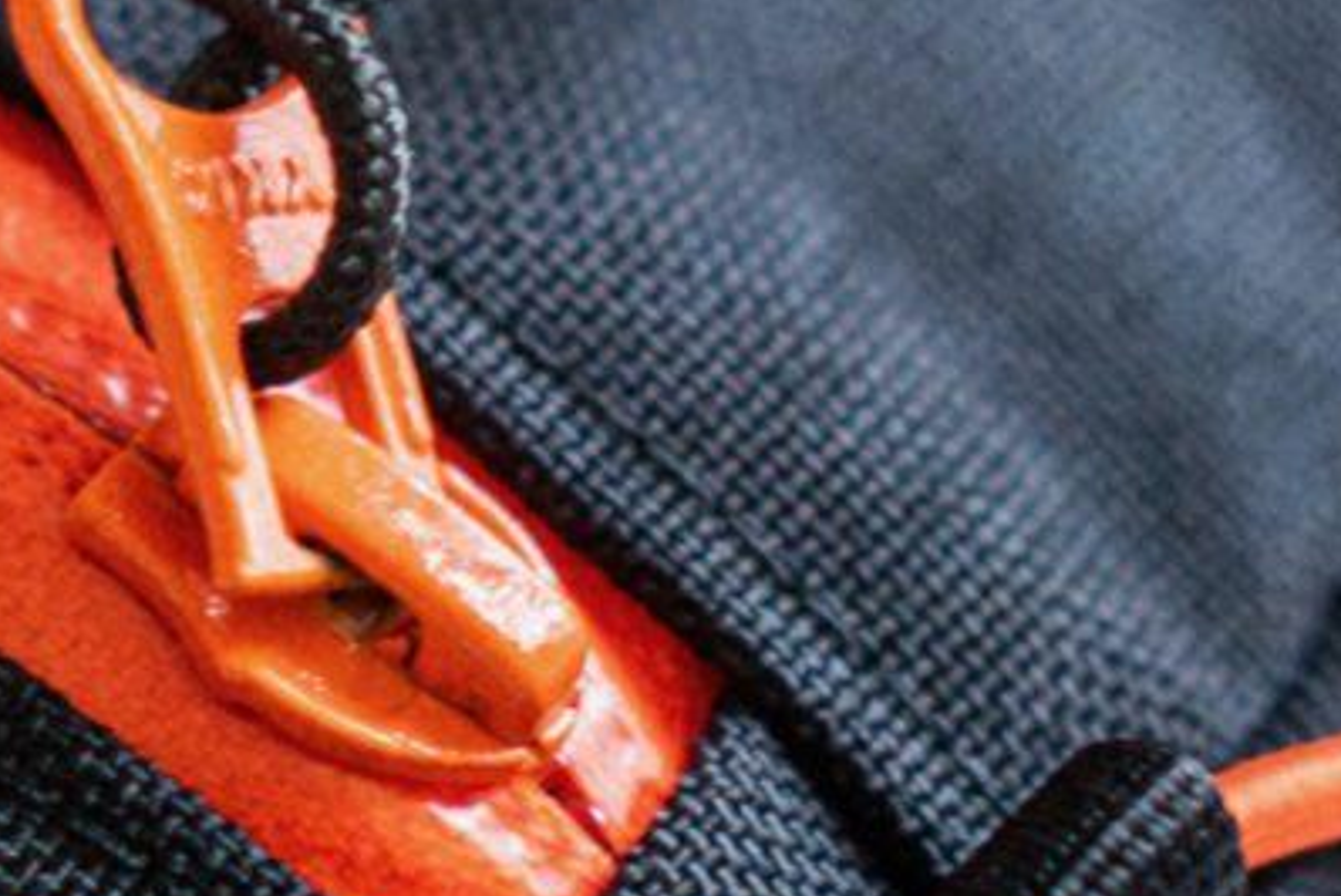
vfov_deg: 5.3
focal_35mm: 257
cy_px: -12
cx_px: -1014
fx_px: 9580
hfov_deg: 7.8
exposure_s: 1/60
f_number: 2.5
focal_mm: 40
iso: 1000
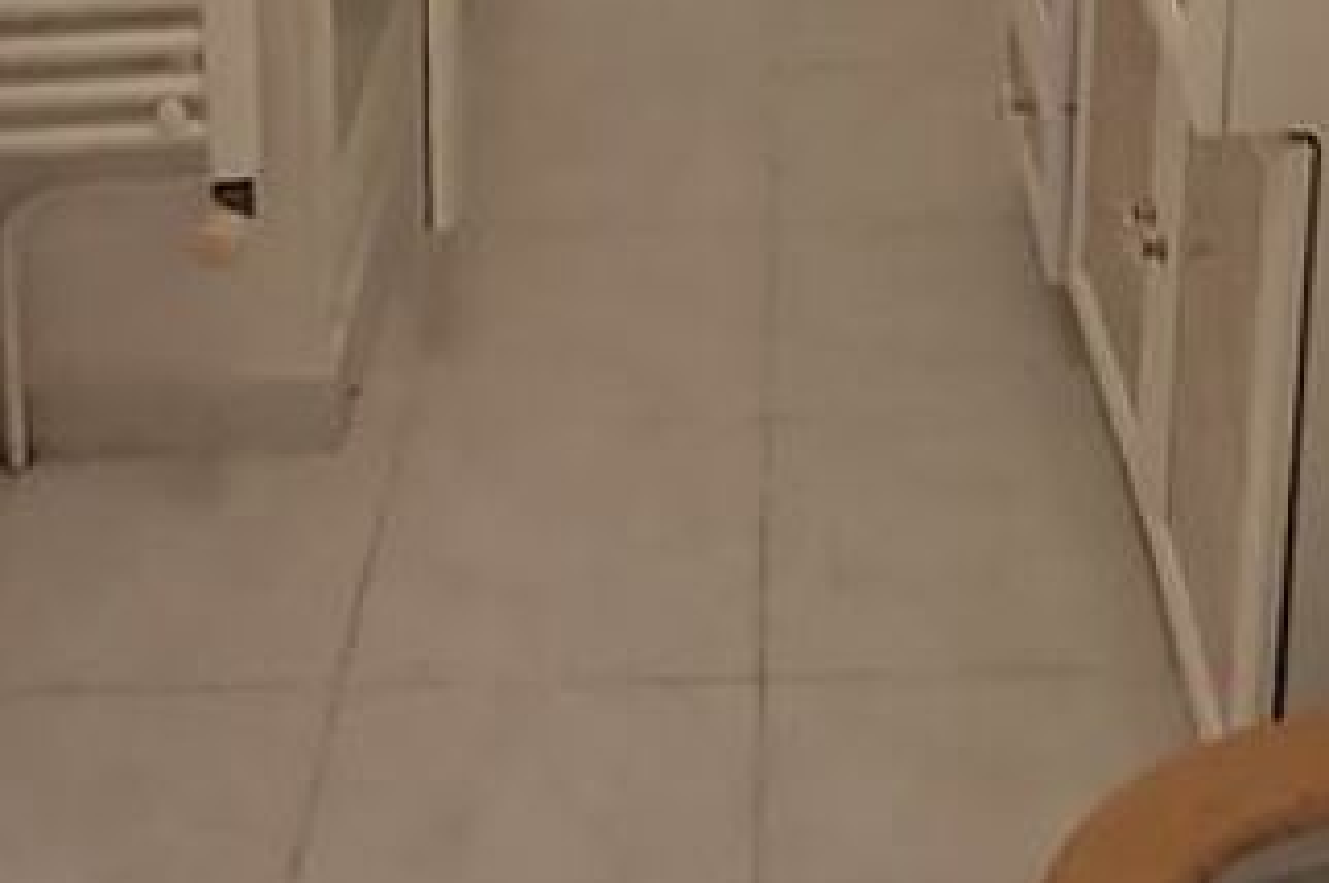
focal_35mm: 69
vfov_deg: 17.1
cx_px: 974
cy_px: -563
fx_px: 2545
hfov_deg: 28.9
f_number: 2.2
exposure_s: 1/50
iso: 160
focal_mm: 1.64
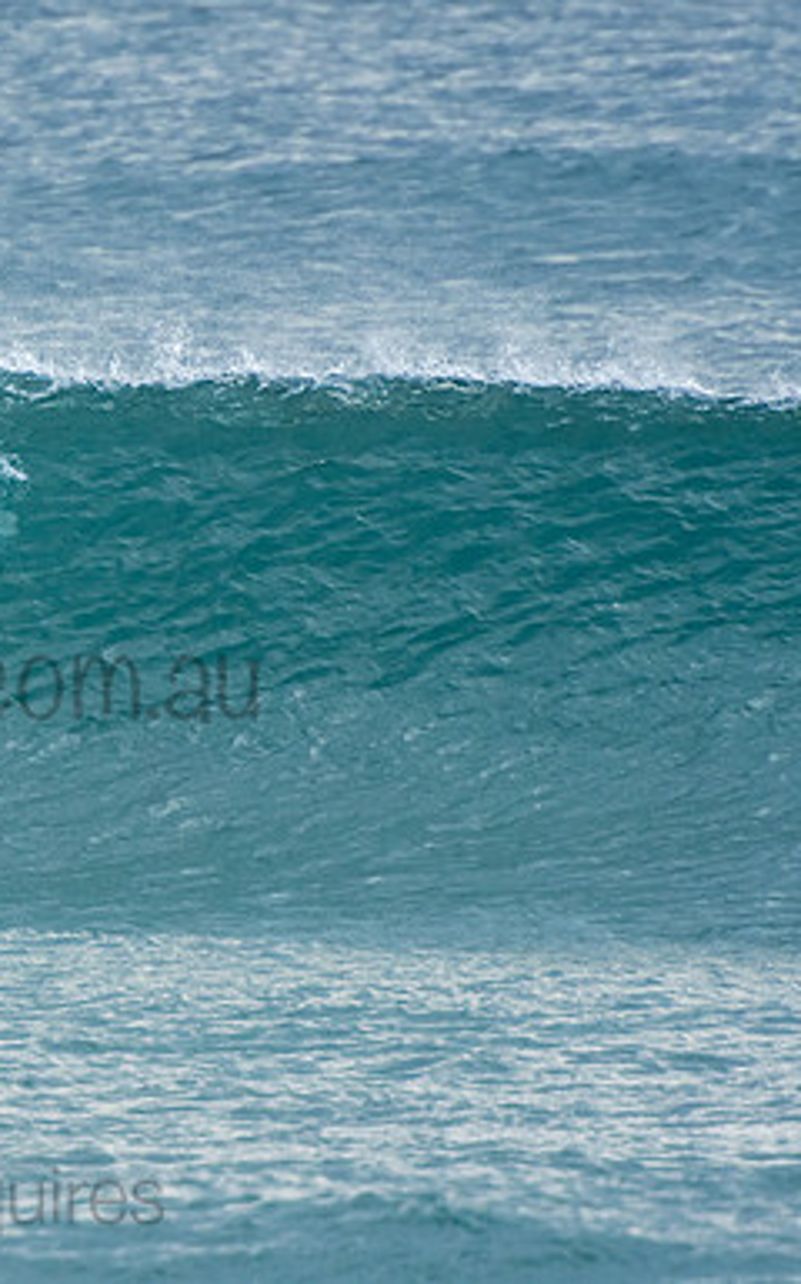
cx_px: -93
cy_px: 642
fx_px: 32264
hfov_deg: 1.4
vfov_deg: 2.3
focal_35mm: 922
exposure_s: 1/800
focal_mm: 400
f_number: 5.6
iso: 1100
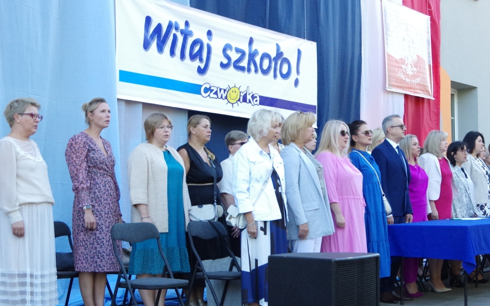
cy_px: 169
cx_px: 334
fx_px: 881
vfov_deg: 19.7
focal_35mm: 66
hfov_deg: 30.8
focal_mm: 28
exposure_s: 1/250
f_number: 8
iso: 1600
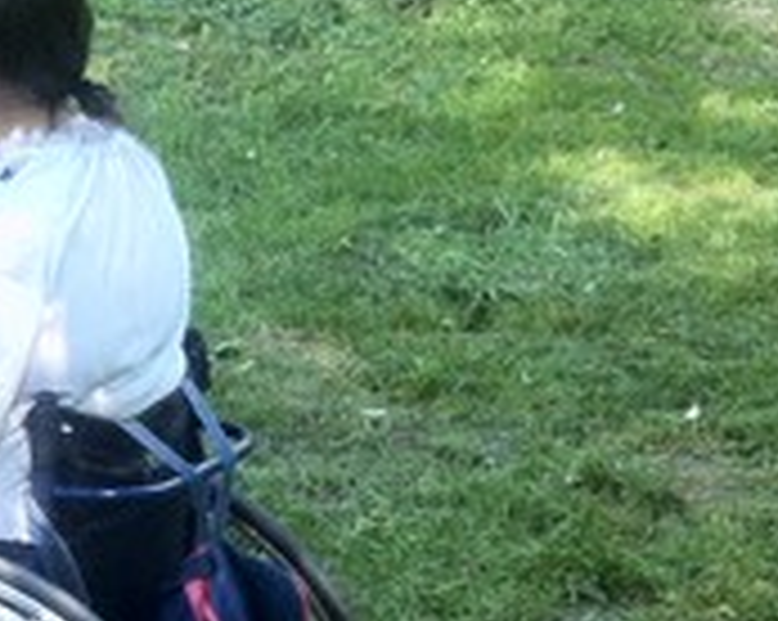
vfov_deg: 11.2
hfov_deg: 13.3
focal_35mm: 138
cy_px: 292
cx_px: -337
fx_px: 3174
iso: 125
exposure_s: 1/120
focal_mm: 3.85
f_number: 2.8
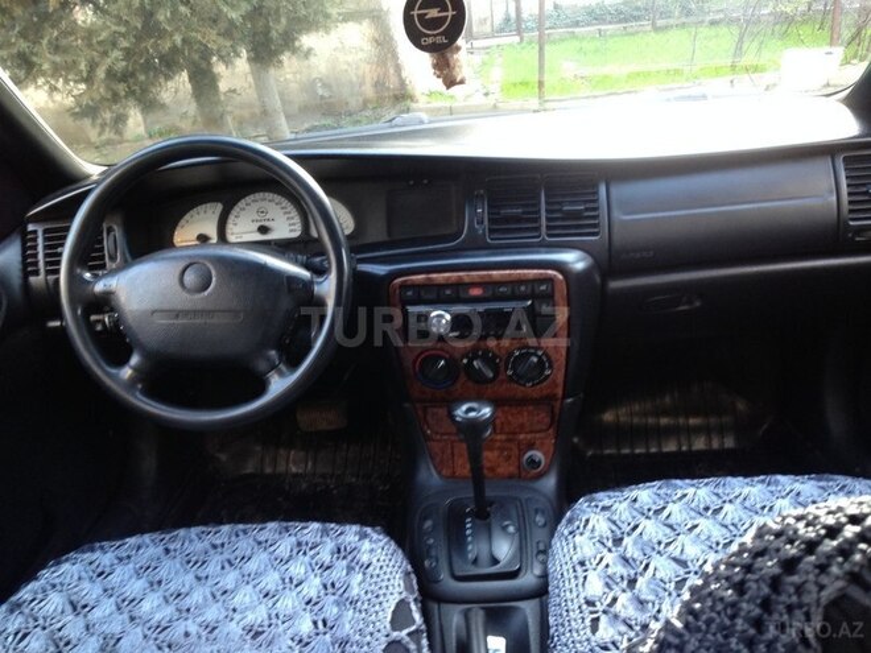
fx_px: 830
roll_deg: +6.5
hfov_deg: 55.4
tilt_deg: -20.5
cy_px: 326
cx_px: 436
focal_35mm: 33
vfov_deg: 42.9
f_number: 2.4
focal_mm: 4.12
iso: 125
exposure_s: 1/20
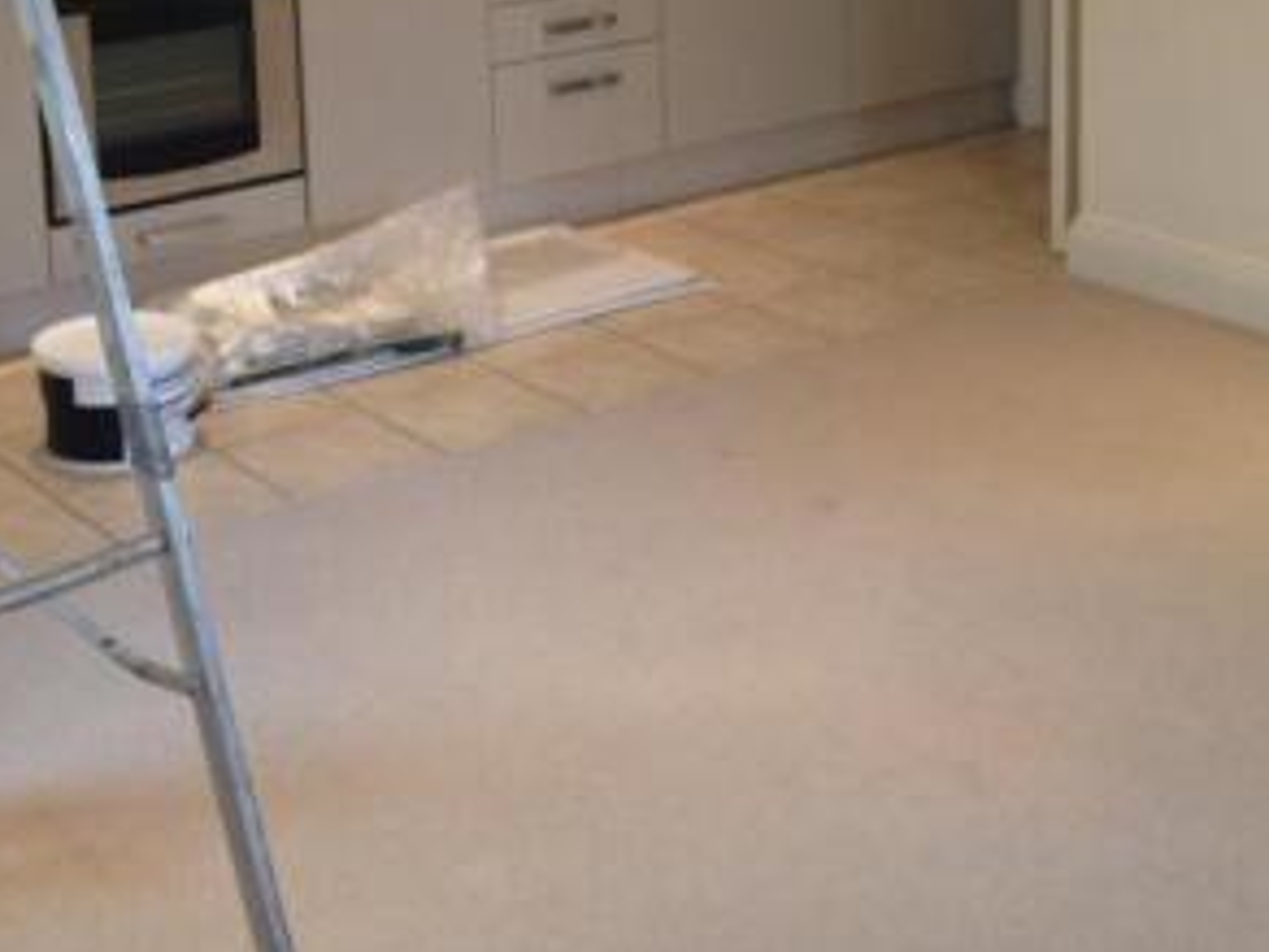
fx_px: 2566
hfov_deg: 27.8
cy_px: 7
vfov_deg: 20.4
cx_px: 598
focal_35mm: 70
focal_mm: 4.28
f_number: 2.4
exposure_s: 1/20
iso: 100
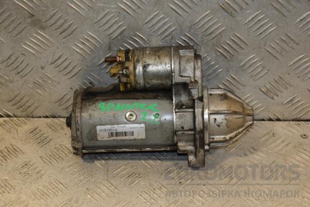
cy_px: 104
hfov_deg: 26.0
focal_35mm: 78
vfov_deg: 17.5
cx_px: 155
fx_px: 672
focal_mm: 52
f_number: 5
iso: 800
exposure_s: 1/160
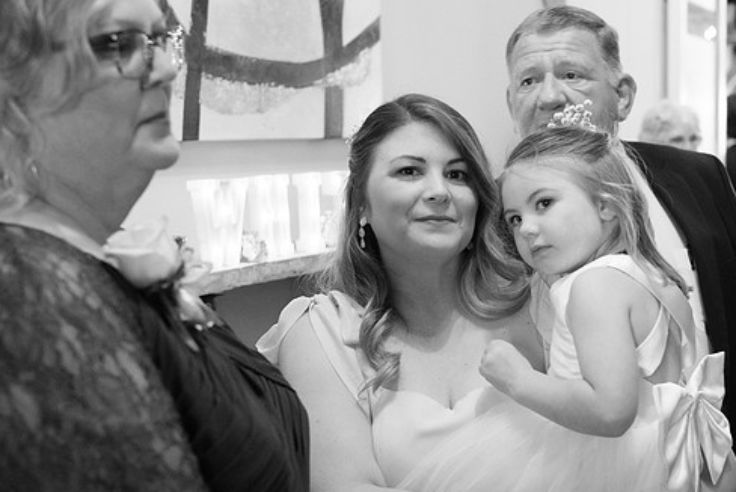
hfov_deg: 31.8
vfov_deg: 21.6
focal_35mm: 63
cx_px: 431
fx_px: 1289
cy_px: 263
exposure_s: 1/125
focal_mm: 35
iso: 8000
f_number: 2.8
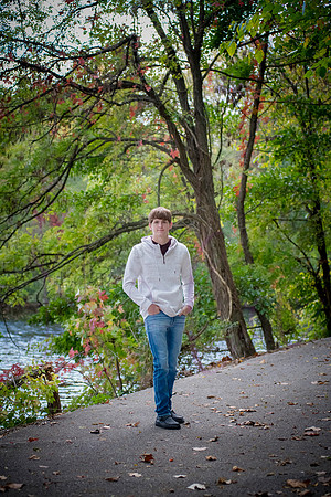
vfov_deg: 25.4
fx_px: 1103
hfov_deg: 17.1
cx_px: 166
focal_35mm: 80
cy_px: 248
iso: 800
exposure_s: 1/640
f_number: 3.5
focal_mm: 80
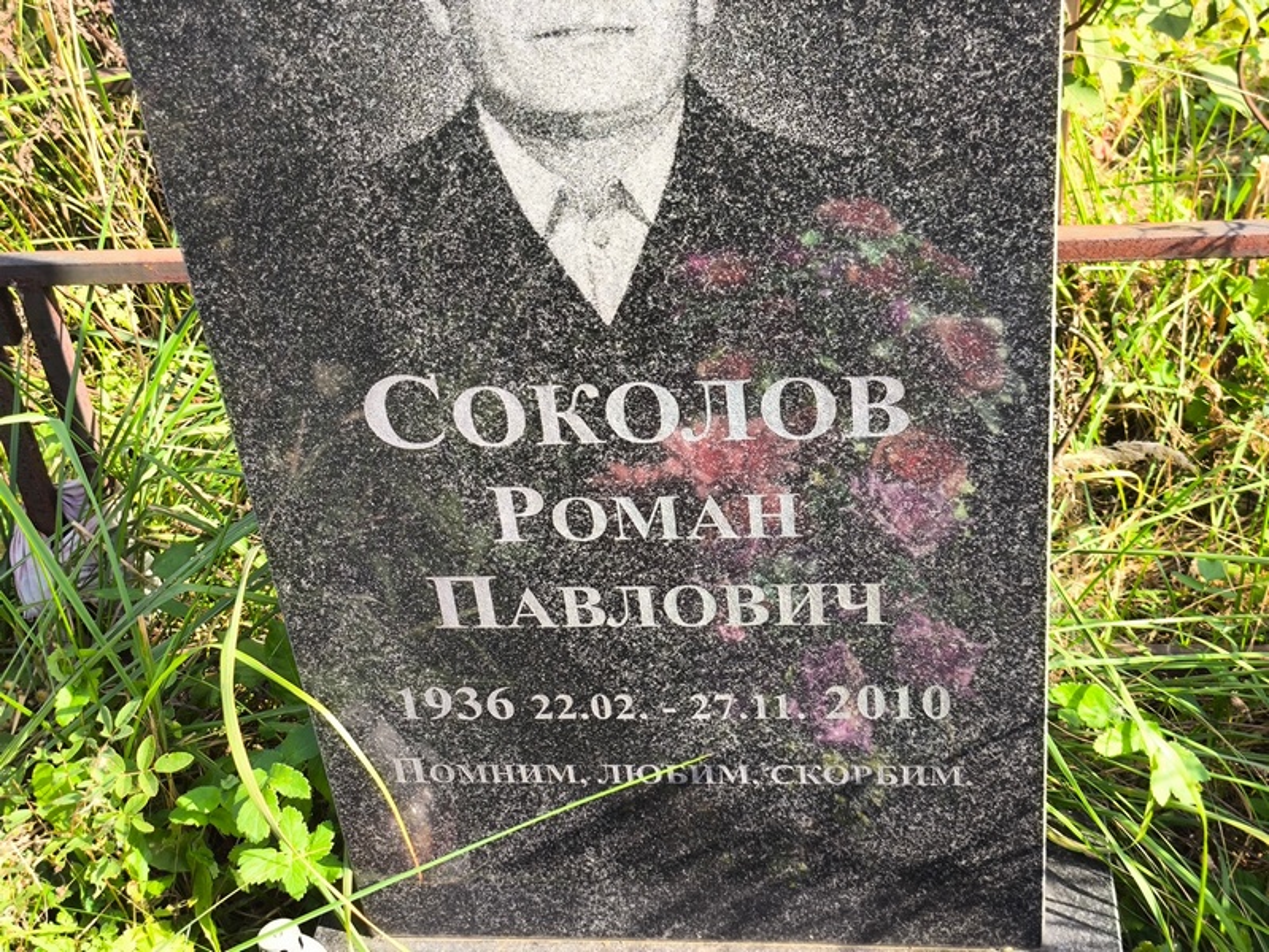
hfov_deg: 38.2
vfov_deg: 29.1
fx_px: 1834
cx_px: 634
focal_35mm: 50
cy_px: 476
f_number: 1.7
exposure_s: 1/255
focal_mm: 4.71
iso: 50
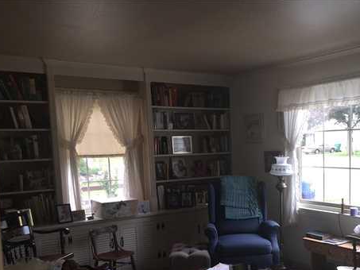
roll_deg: +0.2
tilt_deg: -5.5
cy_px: 189
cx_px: 246
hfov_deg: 45.0
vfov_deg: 34.7
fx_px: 427
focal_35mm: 41
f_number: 2.2
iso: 32
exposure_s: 1/40
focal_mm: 4.15
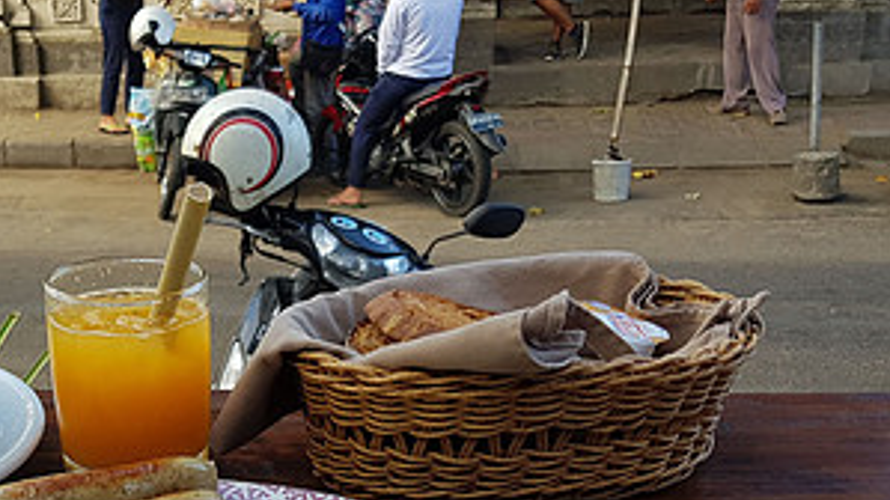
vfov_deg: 21.2
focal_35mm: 55
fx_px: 1298
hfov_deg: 36.6
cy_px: 475
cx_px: 185
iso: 40
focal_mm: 4.2
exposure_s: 1/233
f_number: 1.7
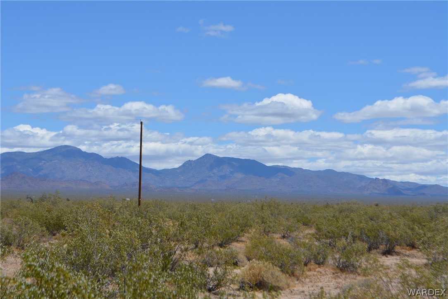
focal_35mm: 82
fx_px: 1027
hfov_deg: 24.6
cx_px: 224
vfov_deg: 16.6
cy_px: 150
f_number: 9
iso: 100
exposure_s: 1/320
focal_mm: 55
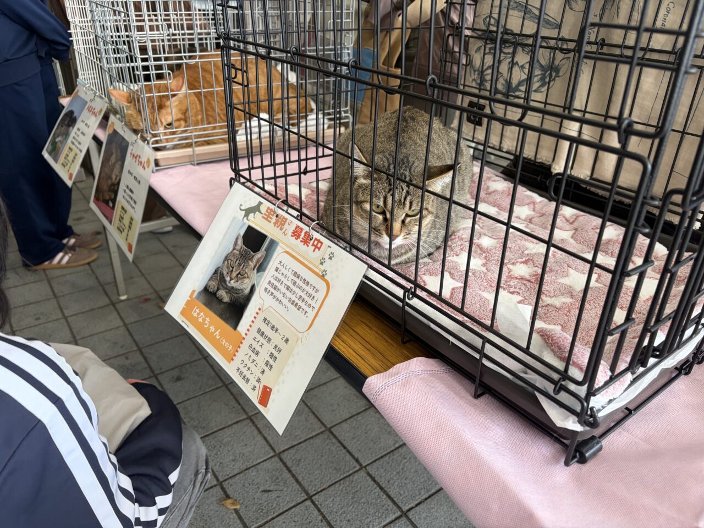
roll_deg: -1.5
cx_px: 352
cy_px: 264
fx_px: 529
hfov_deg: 67.3
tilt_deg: -27.7
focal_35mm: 26
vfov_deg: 53.1
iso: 80
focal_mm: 5.96
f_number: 1.6
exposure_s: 1/100
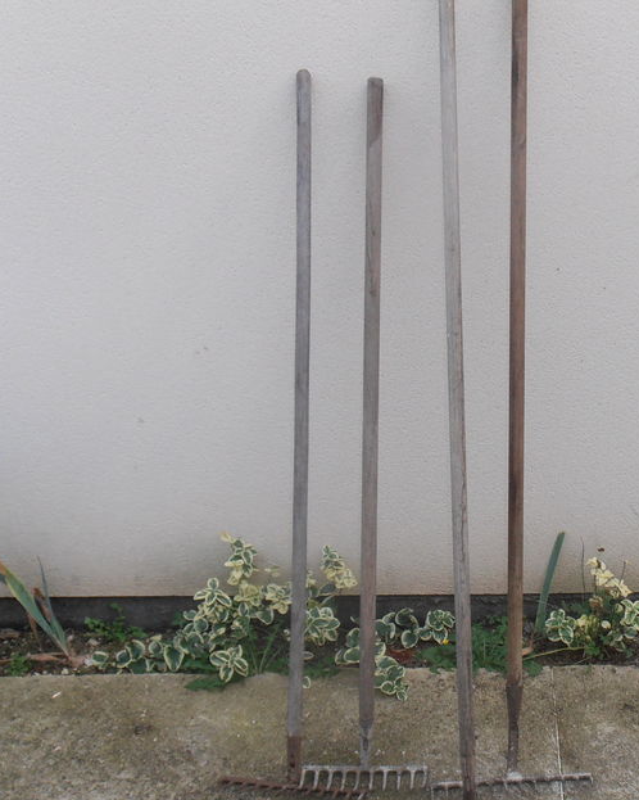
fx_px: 1112
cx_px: 508
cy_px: 471
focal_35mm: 47
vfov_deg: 39.4
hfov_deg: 31.3
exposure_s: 1/30
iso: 100
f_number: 3.5
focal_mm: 5.25
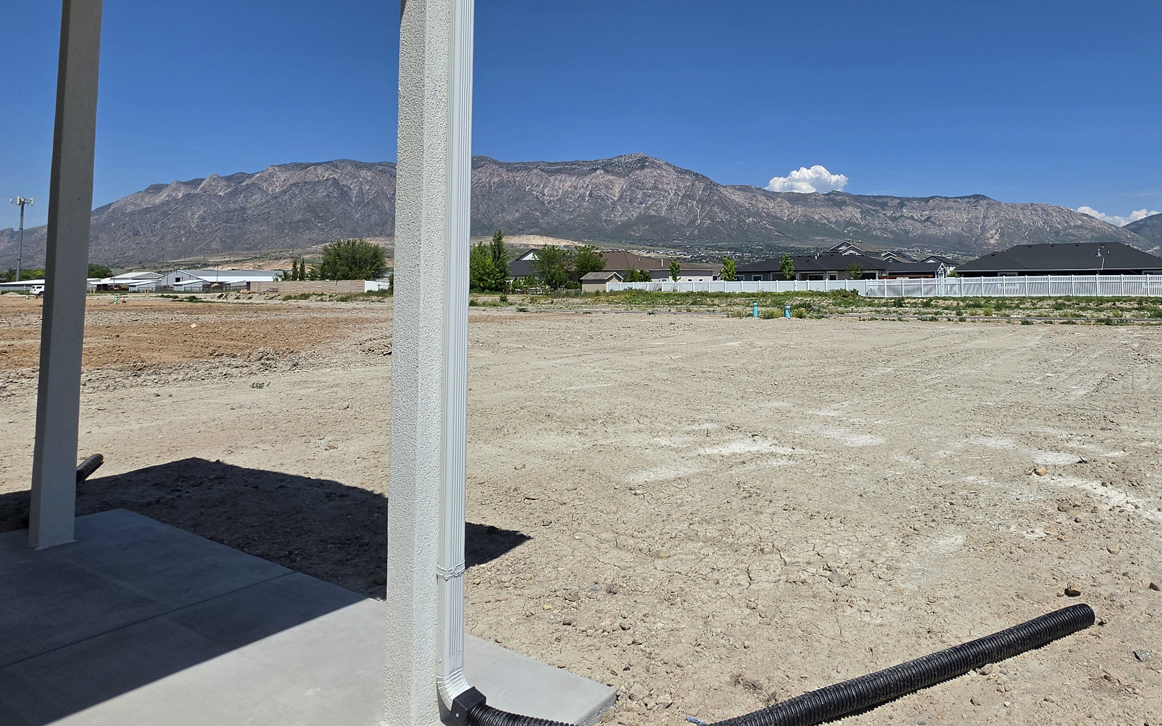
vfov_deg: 55.8
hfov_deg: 80.3
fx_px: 665
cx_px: 746
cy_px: 232
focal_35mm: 21
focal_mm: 2.2
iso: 32
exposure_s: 1/3345
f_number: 1.9
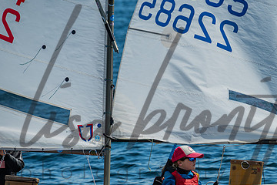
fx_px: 2693
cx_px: 211
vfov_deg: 3.9
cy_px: 122
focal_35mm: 350
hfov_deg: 5.9
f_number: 6.3
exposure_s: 1/320
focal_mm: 200
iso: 100
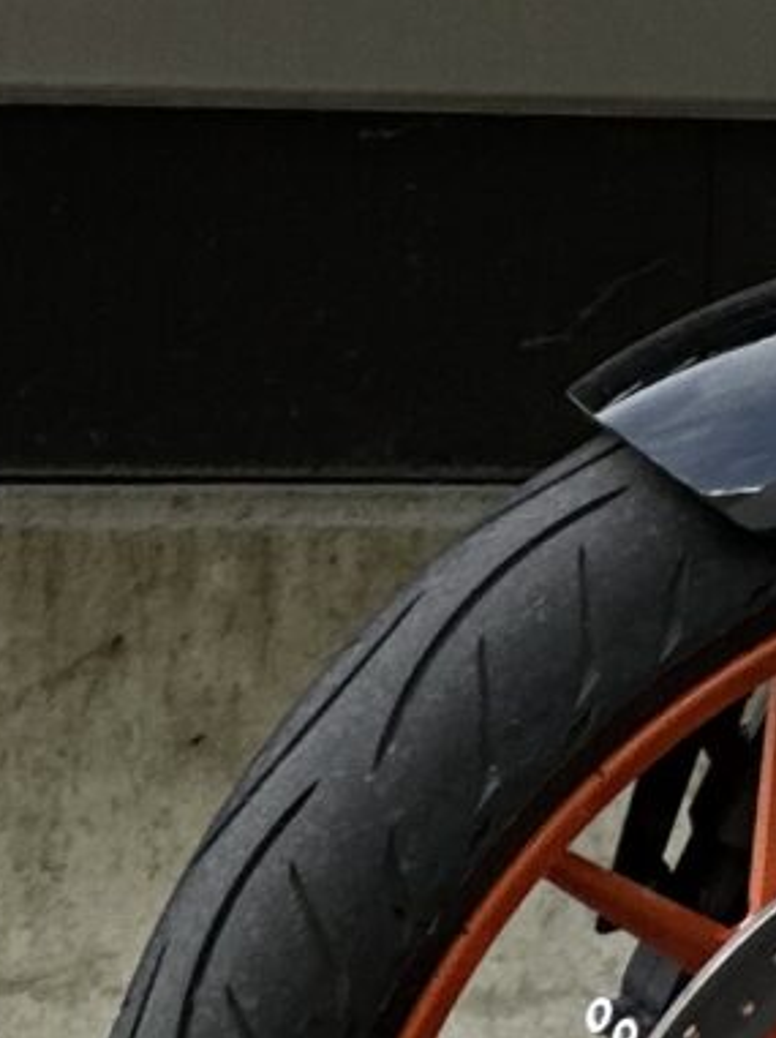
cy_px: -1049
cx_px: 2529
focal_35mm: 518
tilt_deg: +8.7
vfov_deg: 3.8
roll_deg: -0.8
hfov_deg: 2.8
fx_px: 15509
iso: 32
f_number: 2.8
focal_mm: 9
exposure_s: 1/121
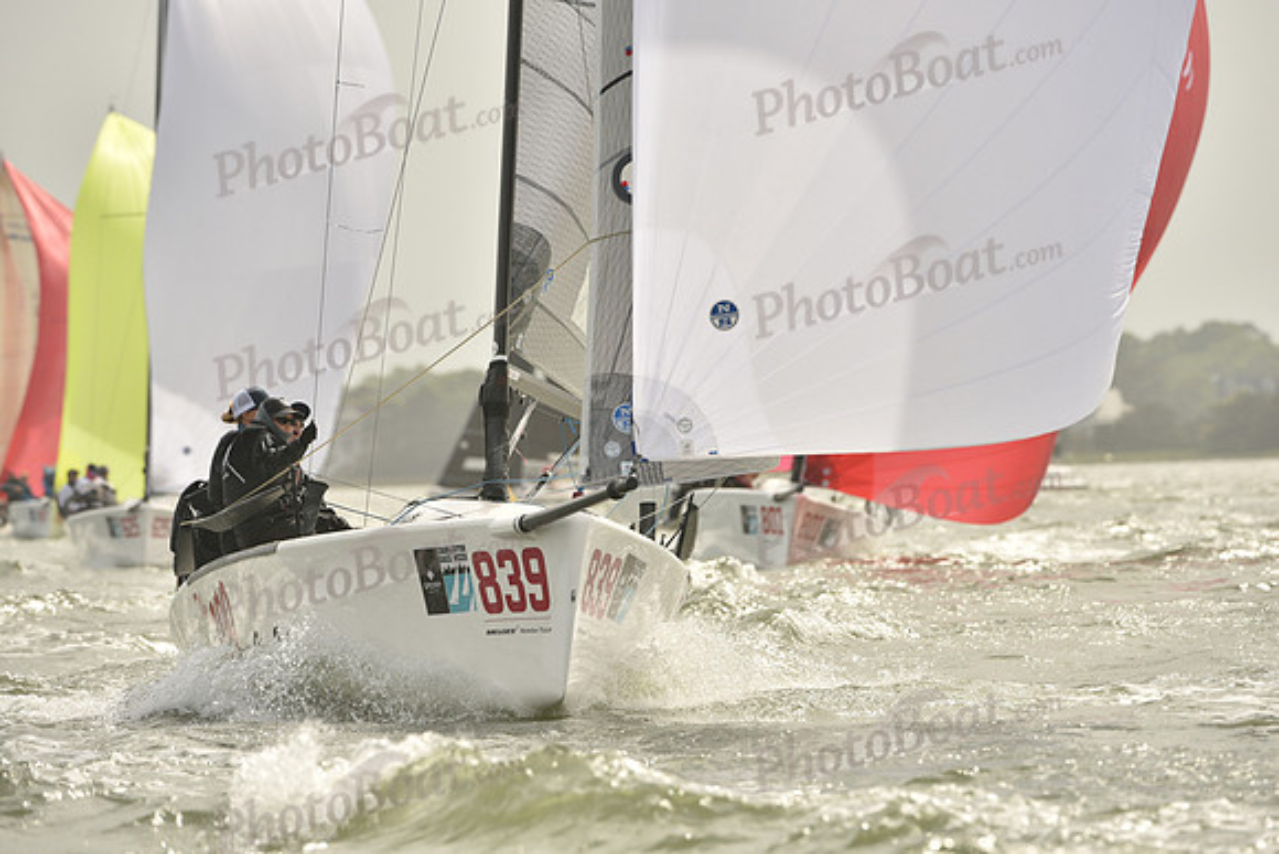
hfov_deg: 5.2
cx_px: 640
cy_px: 427
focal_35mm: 400
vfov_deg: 3.4
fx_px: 14214
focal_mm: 400
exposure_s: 1/1250
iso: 320
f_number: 8
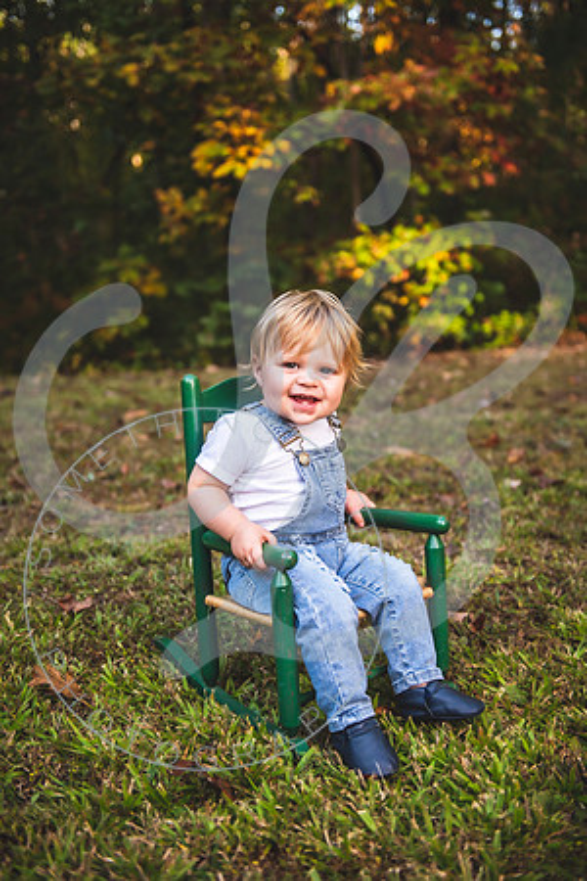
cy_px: 440
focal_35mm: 42
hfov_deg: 31.9
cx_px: 294
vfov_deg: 46.4
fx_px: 1027
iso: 100
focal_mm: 42
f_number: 2.8
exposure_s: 1/200
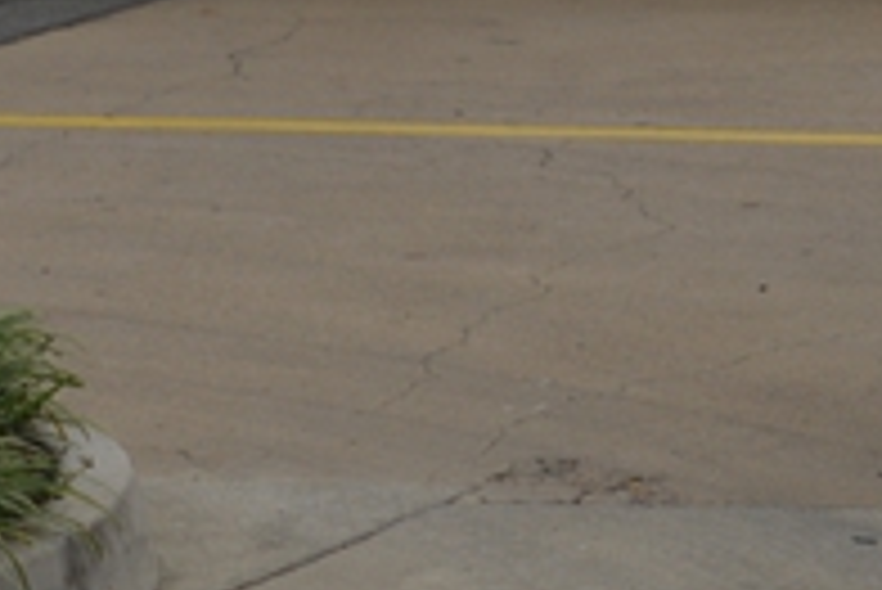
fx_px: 4119
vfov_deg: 7.9
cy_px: -464
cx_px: 1773
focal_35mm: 168
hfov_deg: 11.1
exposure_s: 1/250
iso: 140
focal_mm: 32
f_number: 8
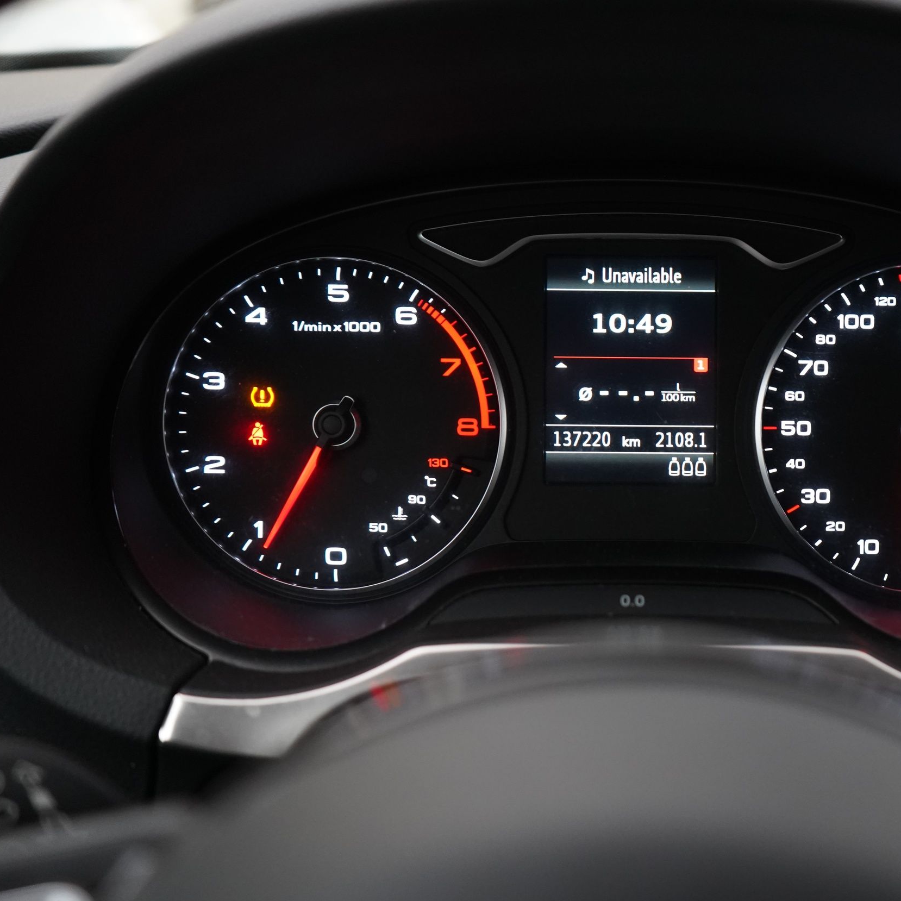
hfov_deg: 40.1
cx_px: 639
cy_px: 452
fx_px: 1207
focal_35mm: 41
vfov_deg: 40.9
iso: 4000
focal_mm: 32
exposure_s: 1/60
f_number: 4
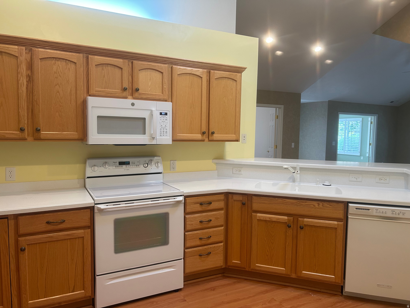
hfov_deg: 67.3
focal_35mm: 26
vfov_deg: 53.1
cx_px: 205
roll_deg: -0.7
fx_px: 308
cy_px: 154
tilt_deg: -4.0
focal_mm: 5.7
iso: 125
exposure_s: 1/120
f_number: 1.5
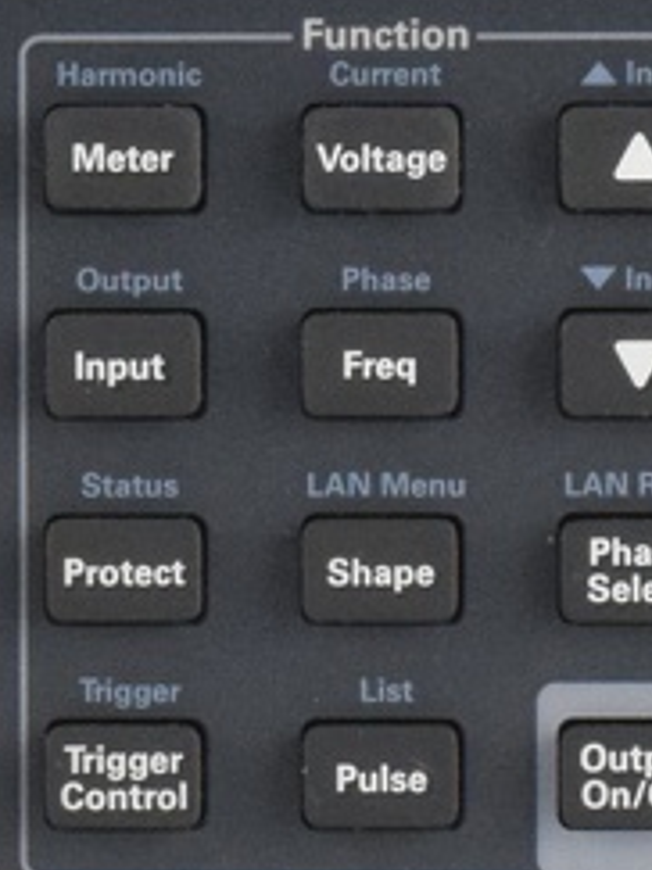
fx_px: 9552
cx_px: -111
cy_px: 653
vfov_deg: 5.2
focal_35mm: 380
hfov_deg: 3.9
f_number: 18
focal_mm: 40
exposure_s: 1/50
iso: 1600
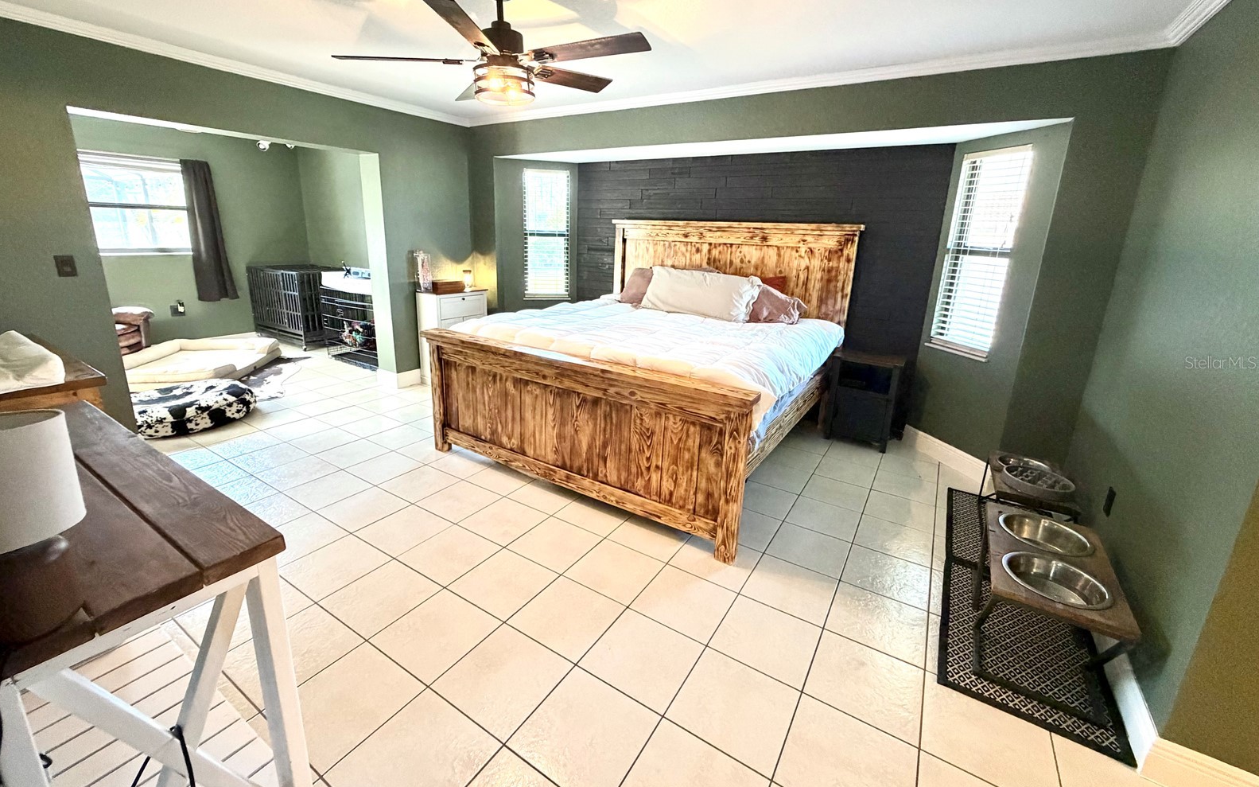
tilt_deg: -13.6
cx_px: 624
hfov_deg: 101.5
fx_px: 515
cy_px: 362
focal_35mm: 15
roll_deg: -1.5
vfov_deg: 74.6
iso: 500
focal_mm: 2.22
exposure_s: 1/60
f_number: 2.2
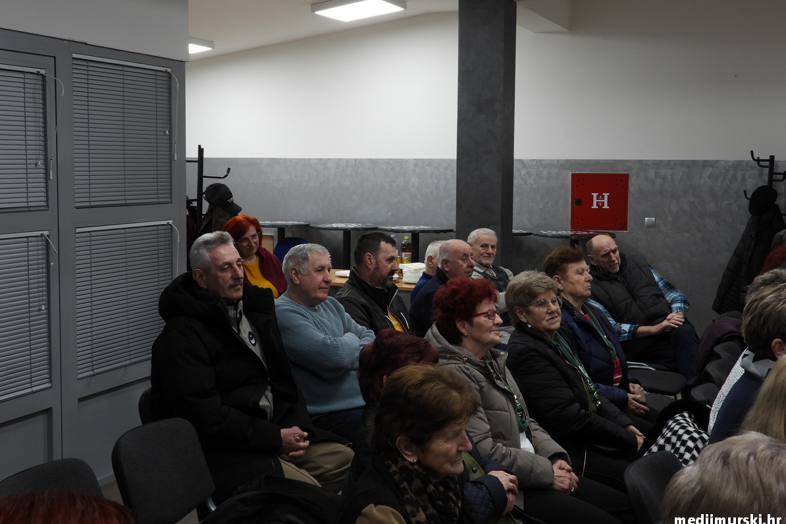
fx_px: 1004
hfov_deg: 42.7
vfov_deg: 29.2
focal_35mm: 46
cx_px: 392
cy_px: 244
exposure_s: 1/30
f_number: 3.2
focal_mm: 7.9
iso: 110
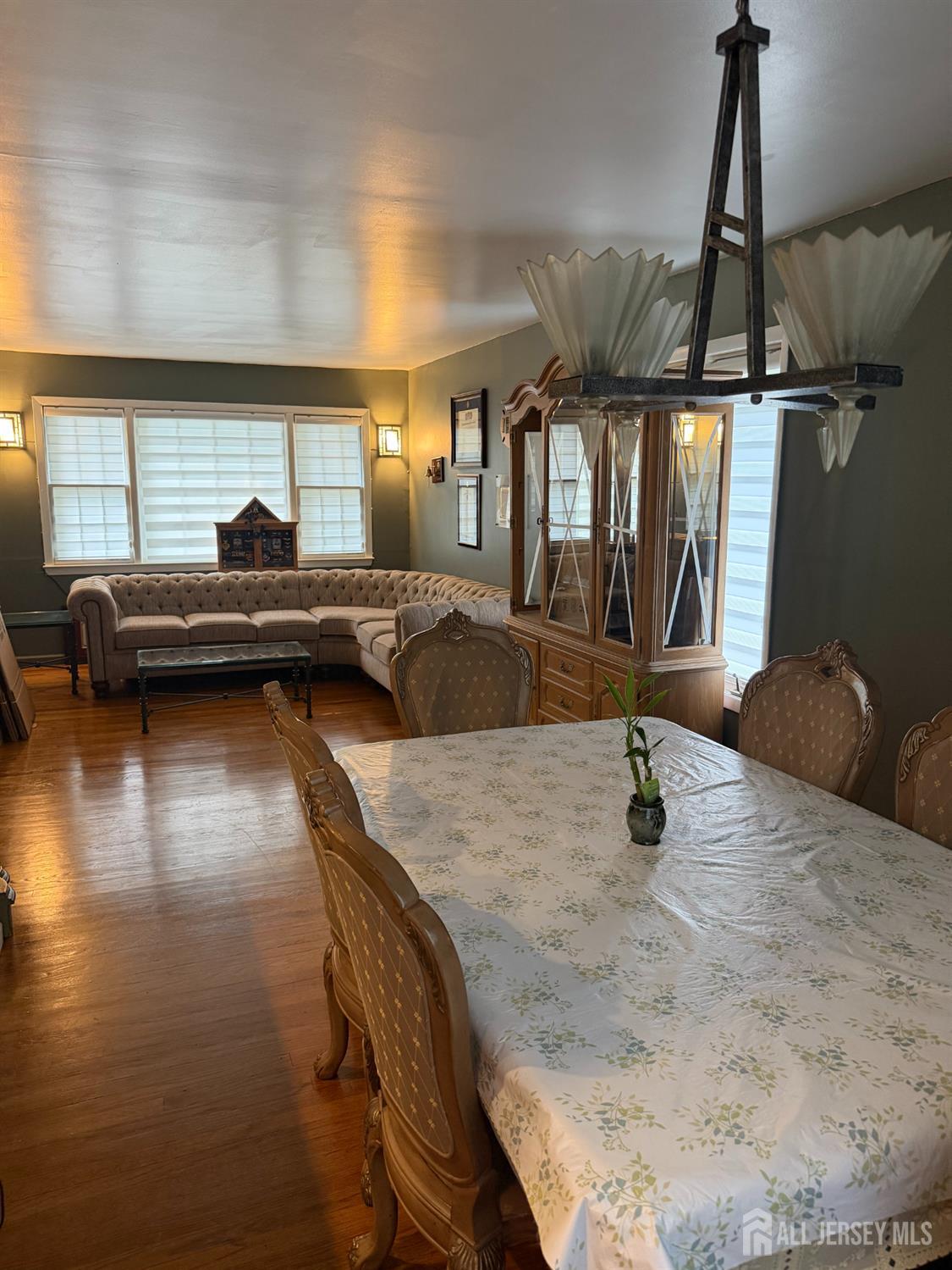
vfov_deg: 71.6
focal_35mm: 24
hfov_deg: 56.8
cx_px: 476
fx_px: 880
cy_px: 635
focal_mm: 6.76
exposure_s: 1/60
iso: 320
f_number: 1.78
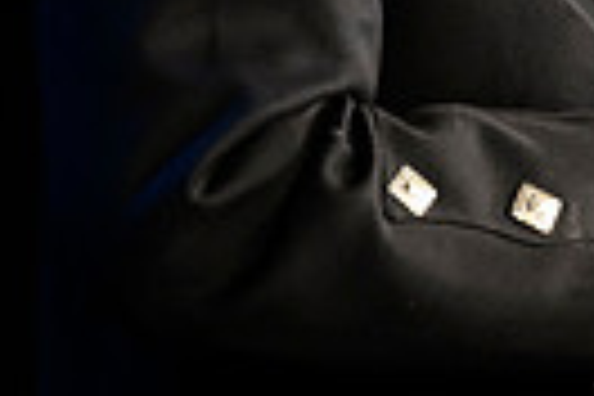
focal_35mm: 769
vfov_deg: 1.8
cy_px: -304
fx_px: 12688
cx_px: 922
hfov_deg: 2.7
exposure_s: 1/250
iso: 2000
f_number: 3.2
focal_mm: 175
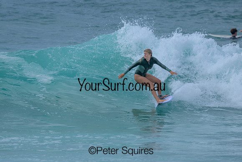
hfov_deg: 2.0
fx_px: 7061
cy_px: 91
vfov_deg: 1.3
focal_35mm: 1050
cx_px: 83
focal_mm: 800
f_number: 6.3
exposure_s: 1/2000
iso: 180
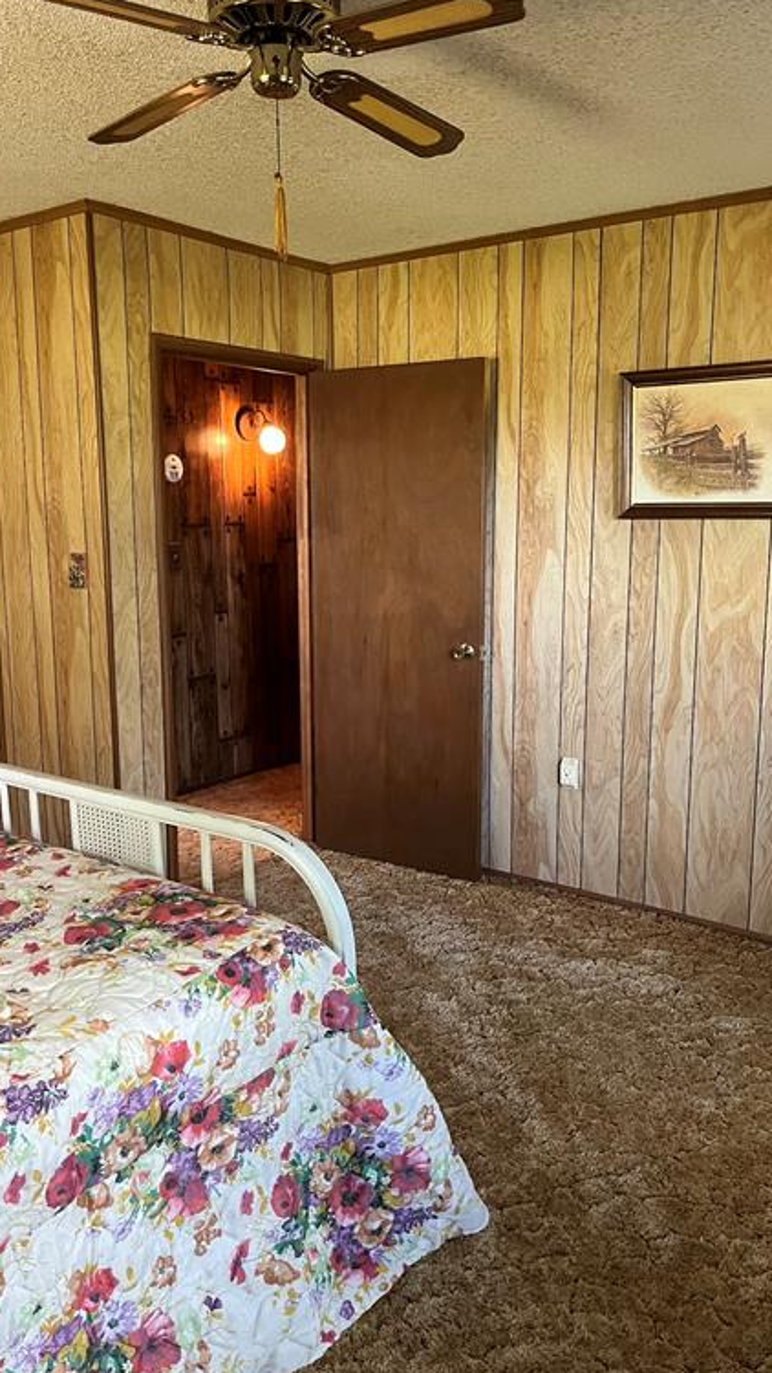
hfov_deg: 40.2
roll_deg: +2.4
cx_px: 391
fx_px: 1055
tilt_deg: -7.9
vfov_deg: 66.1
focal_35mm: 29
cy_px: 686
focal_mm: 5.1
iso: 400
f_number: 1.6
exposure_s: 1/60
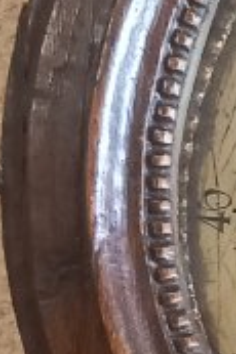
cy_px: 286
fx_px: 1921
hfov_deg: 6.5
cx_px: 667
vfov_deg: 10.5
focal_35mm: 195
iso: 250
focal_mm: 4
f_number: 1.8
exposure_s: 1/25
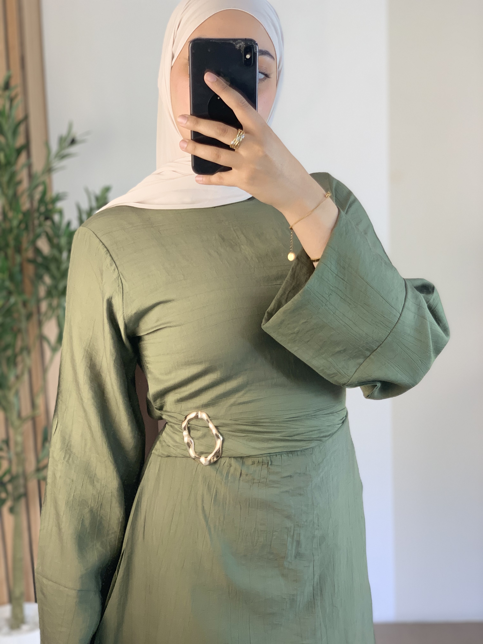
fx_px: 967
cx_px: 242
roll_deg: +2.7
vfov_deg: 36.8
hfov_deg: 28.0
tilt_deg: -21.4
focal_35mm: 52
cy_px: 322
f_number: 2.4
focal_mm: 6
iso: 50
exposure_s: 1/100
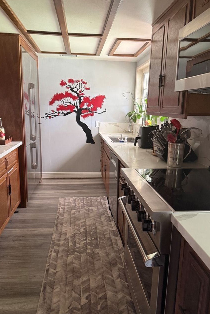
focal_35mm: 27
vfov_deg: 67.4
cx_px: 103
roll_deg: -1.2
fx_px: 236
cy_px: 157
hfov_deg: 47.9
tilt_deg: -10.8
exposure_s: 1/60
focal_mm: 6.76
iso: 400
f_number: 1.78
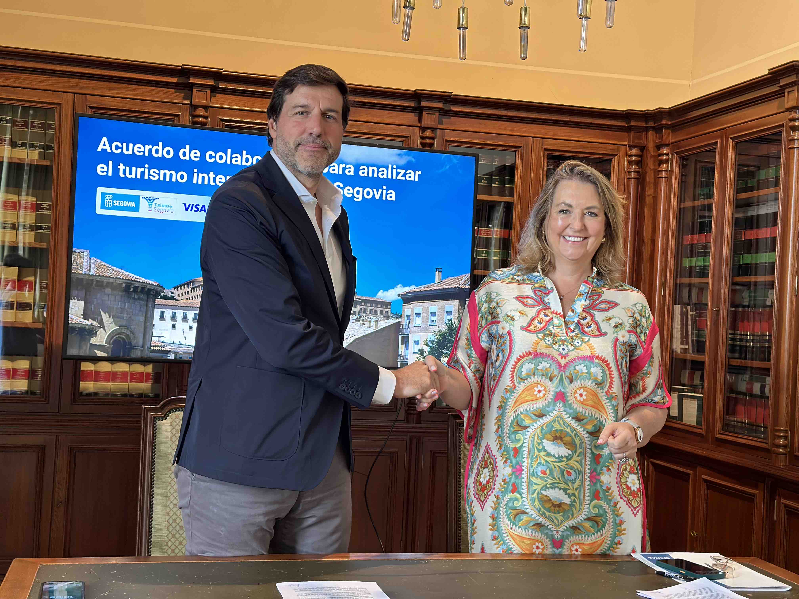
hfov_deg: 39.7
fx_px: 1108
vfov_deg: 30.3
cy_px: 300
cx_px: 400
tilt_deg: +0.9
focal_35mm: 48
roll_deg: -2.2
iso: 200
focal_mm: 6.86
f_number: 1.78
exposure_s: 1/50
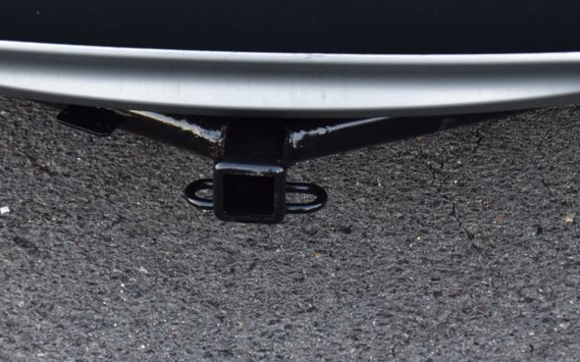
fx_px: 1494
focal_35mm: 95
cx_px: 281
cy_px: 197
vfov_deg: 13.8
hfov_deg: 22.0
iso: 450
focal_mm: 55
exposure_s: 1/15
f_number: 6.3
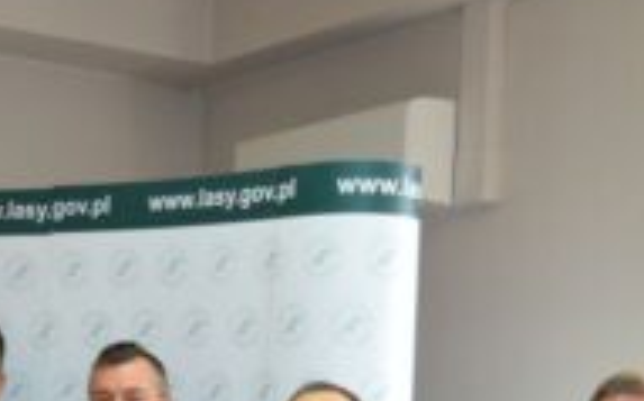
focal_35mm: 104
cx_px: 7
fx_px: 1824
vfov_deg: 12.2
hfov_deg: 19.5
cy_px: 511
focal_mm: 26
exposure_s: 1/60
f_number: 4.2
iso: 1600
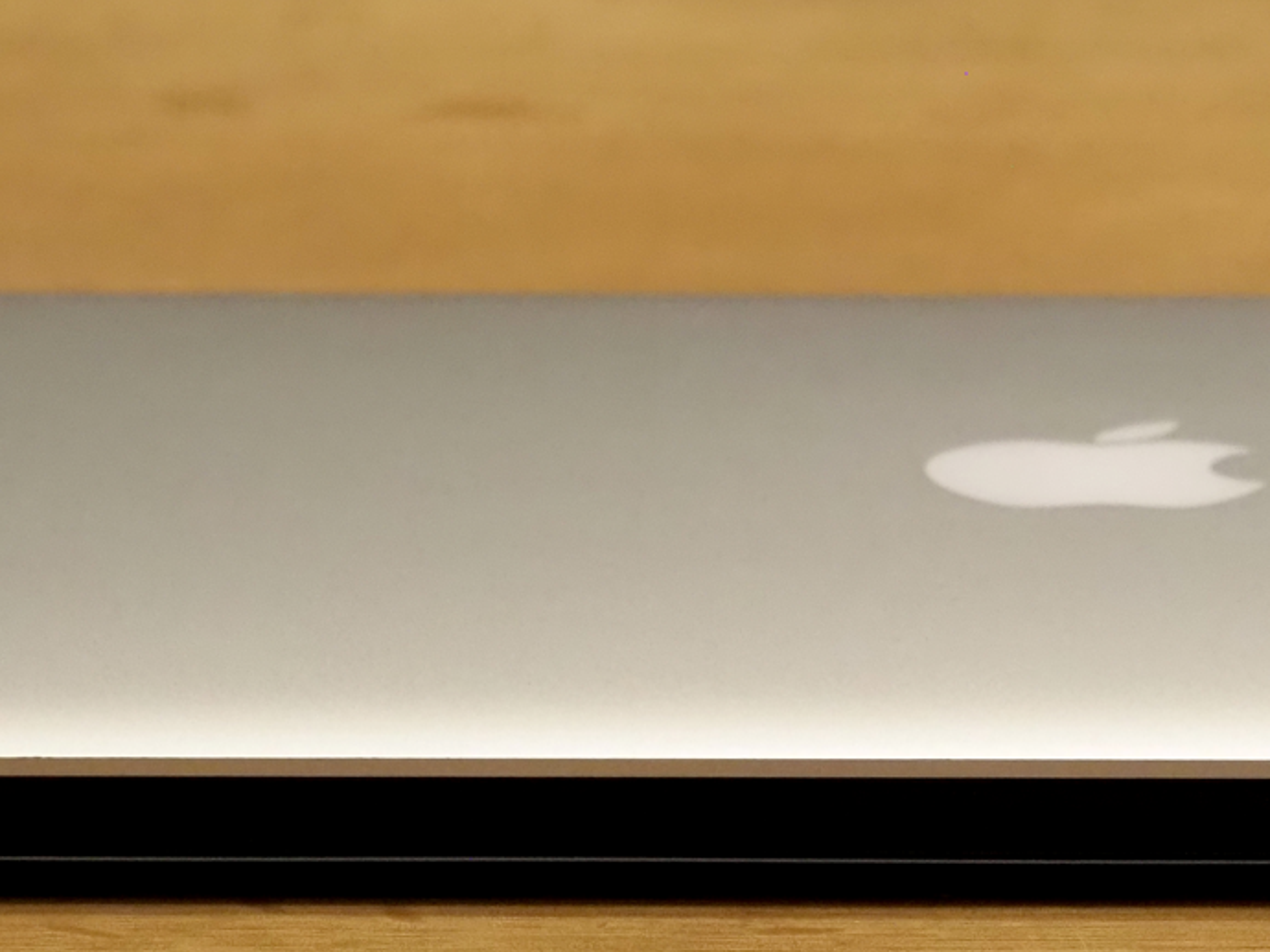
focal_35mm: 334
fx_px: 12250
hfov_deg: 5.9
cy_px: 357
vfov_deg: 4.4
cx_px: 1112
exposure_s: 1/125
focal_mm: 60
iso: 2000
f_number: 5.6
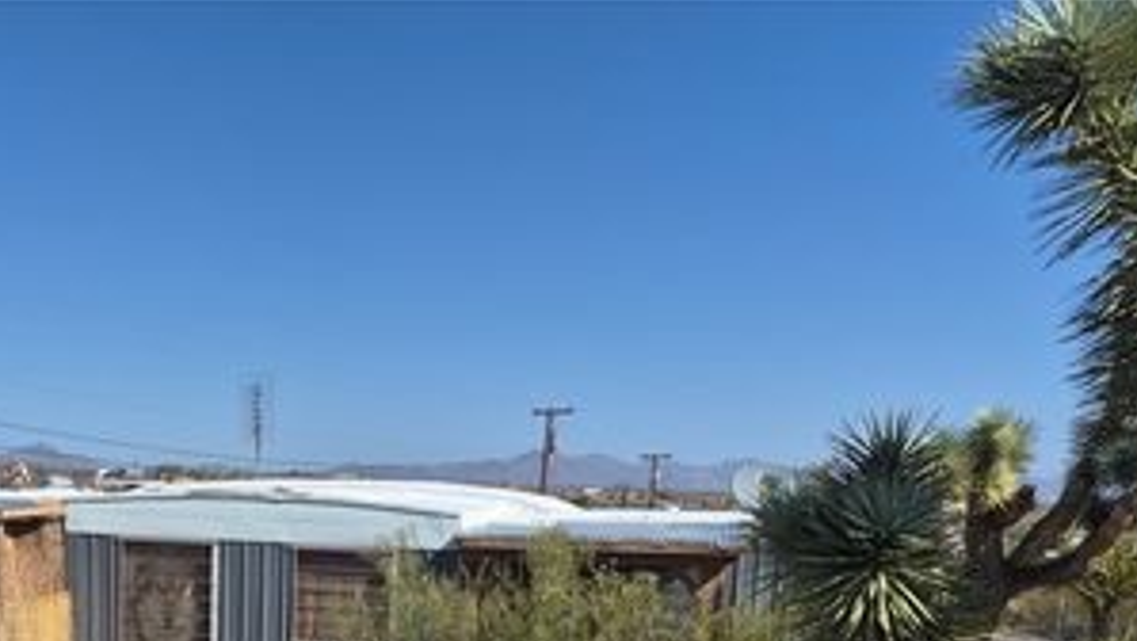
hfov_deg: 47.0
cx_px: 320
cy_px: 712
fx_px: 1267
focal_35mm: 42
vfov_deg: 26.1
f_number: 1.8
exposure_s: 1/7696
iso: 80
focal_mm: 5.4
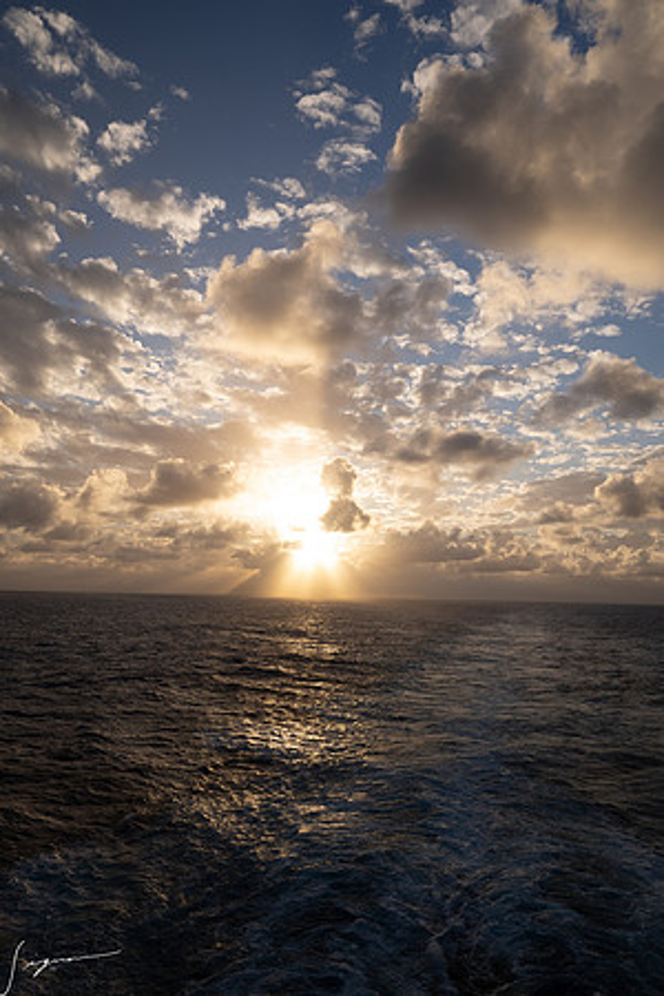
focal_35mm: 30
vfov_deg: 61.9
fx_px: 830
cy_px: 498
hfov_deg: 43.6
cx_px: 332
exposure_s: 1/100
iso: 125
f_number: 13
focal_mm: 30
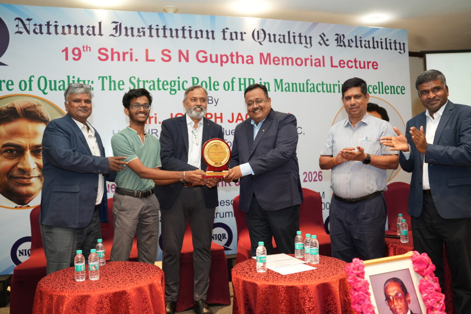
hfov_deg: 61.4
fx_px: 396
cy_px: 157
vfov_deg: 43.2
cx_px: 236
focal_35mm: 30
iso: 800
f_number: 3.2
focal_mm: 30.3
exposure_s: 1/160
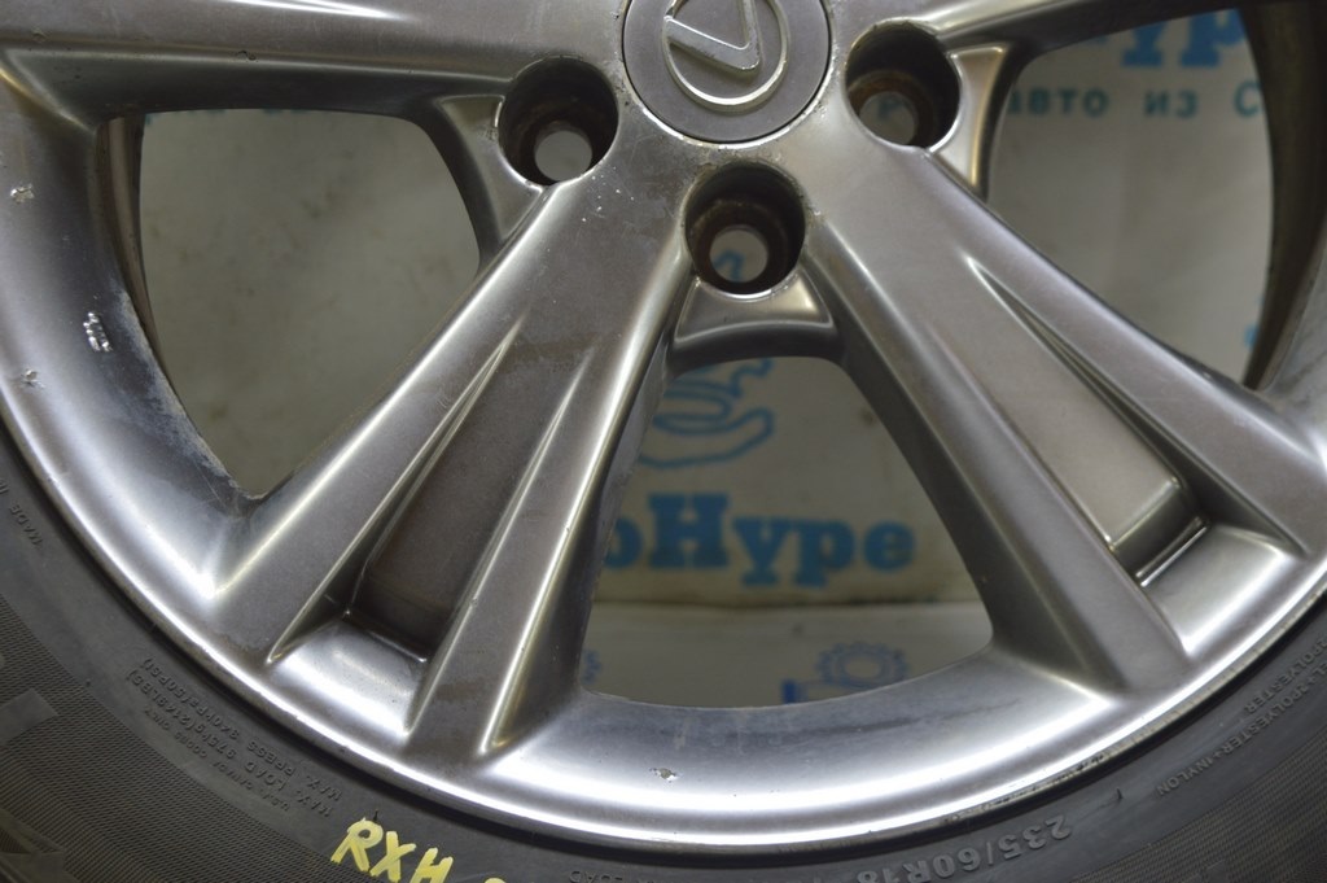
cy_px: 442
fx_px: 2099
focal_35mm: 57
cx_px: 664
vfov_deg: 23.7
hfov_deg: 35.1
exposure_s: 1/20
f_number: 5.6
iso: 400
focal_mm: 38
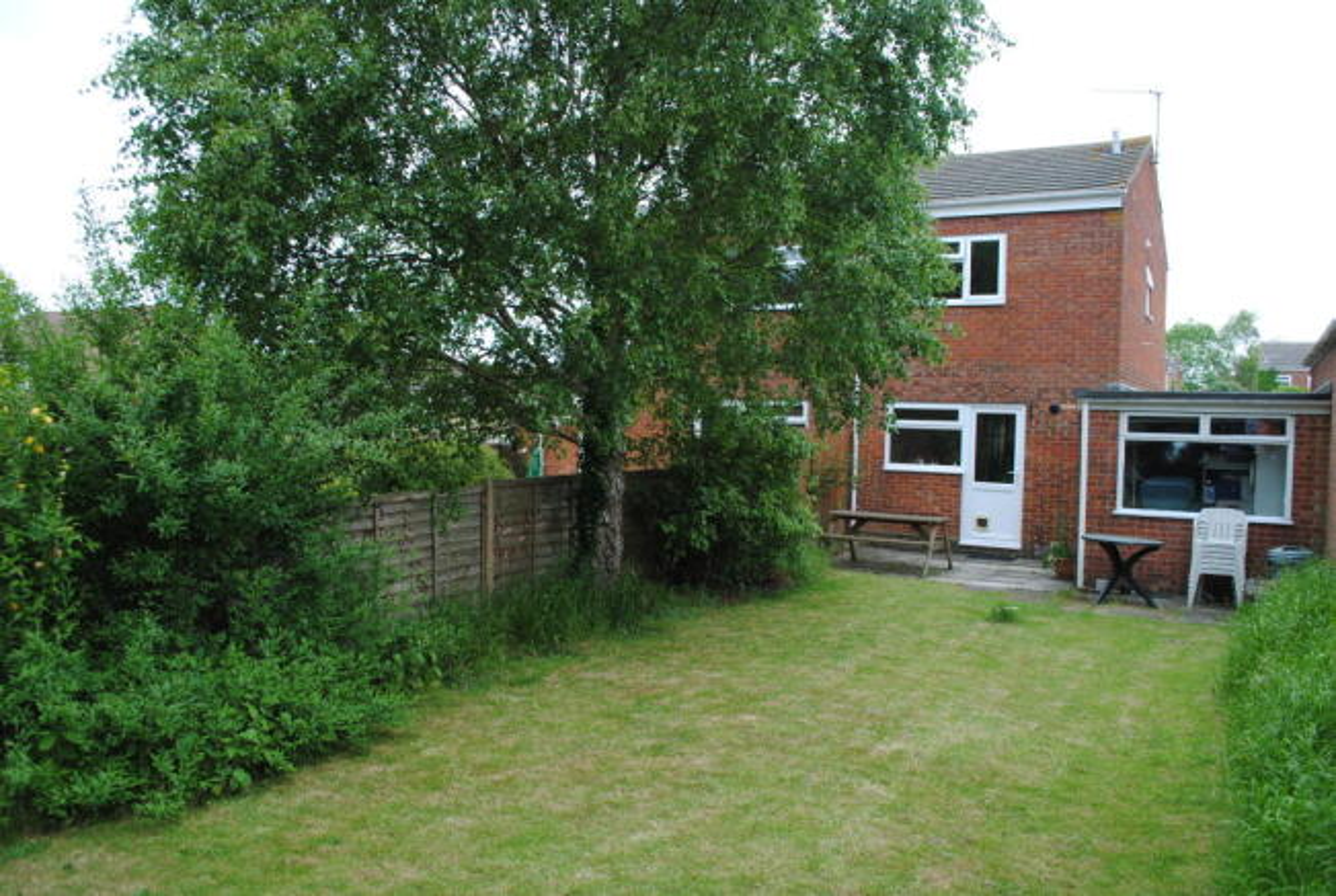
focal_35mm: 27
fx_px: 1004
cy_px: 448
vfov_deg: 48.1
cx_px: 668
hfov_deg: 67.3
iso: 140
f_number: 5.6
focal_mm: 18
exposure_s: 1/125
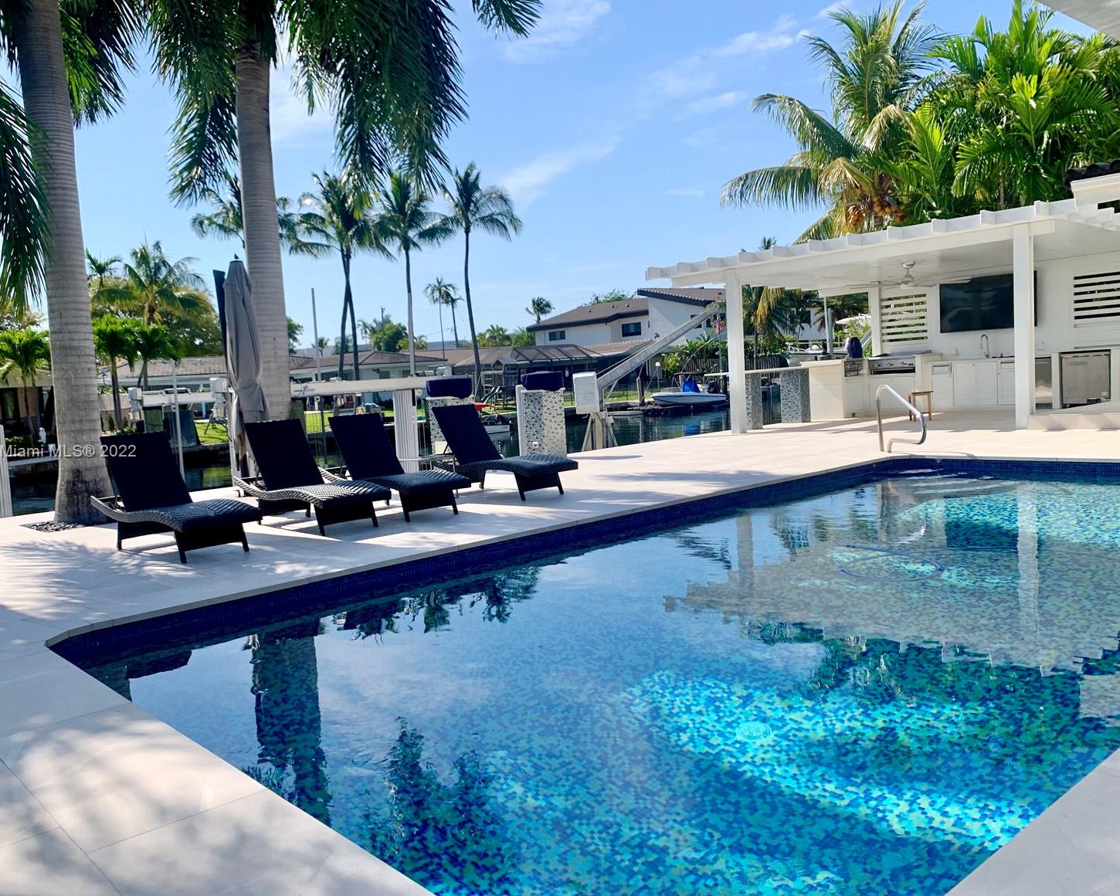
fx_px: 928
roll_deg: +4.0
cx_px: 507
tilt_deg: -5.4
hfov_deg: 62.1
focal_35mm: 28
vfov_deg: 51.5
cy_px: 453
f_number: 1.8
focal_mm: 4.25
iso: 25
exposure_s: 1/2611
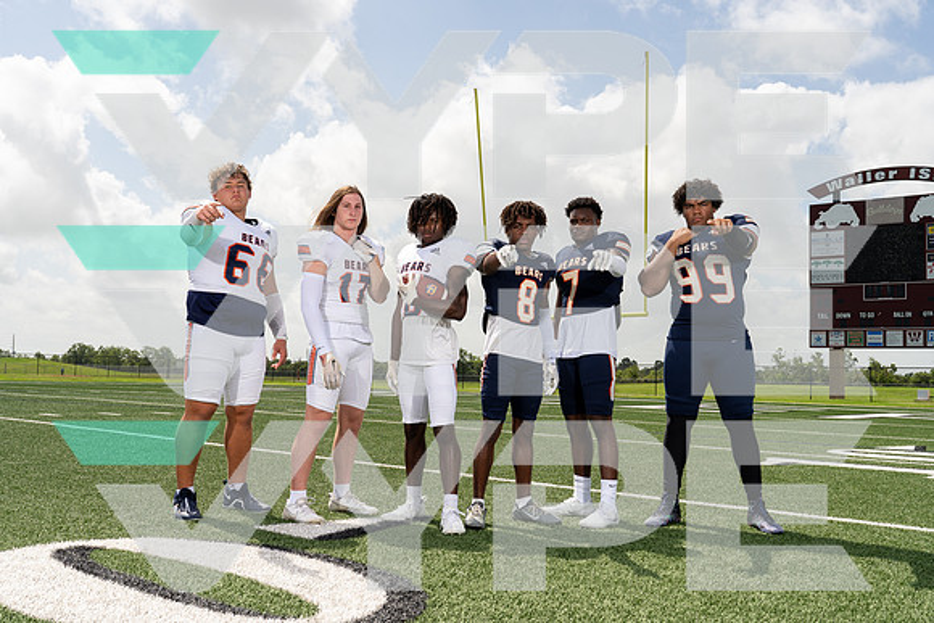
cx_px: 467
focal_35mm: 35
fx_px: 908
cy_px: 312
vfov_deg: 37.9
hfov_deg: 54.4
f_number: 8
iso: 100
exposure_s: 1/250
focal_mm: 35
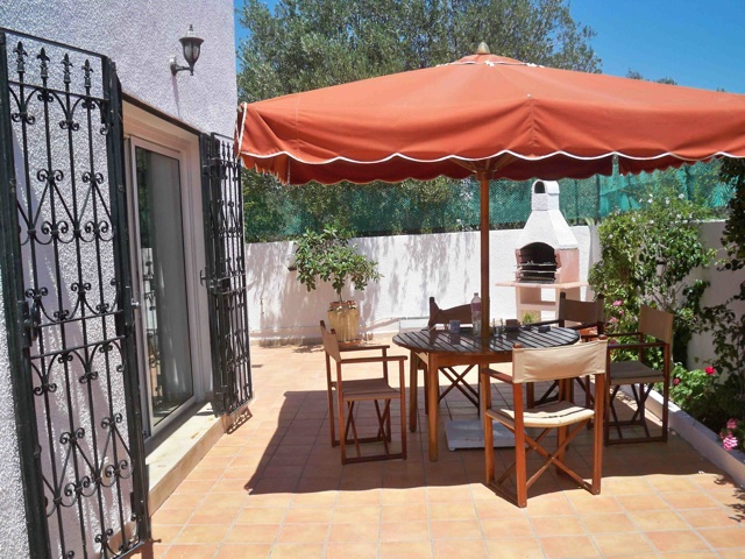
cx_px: 372
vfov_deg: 40.7
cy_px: 280
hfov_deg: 52.6
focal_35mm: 35
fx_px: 753
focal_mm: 6.3
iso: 64
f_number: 4.7
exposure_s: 1/400
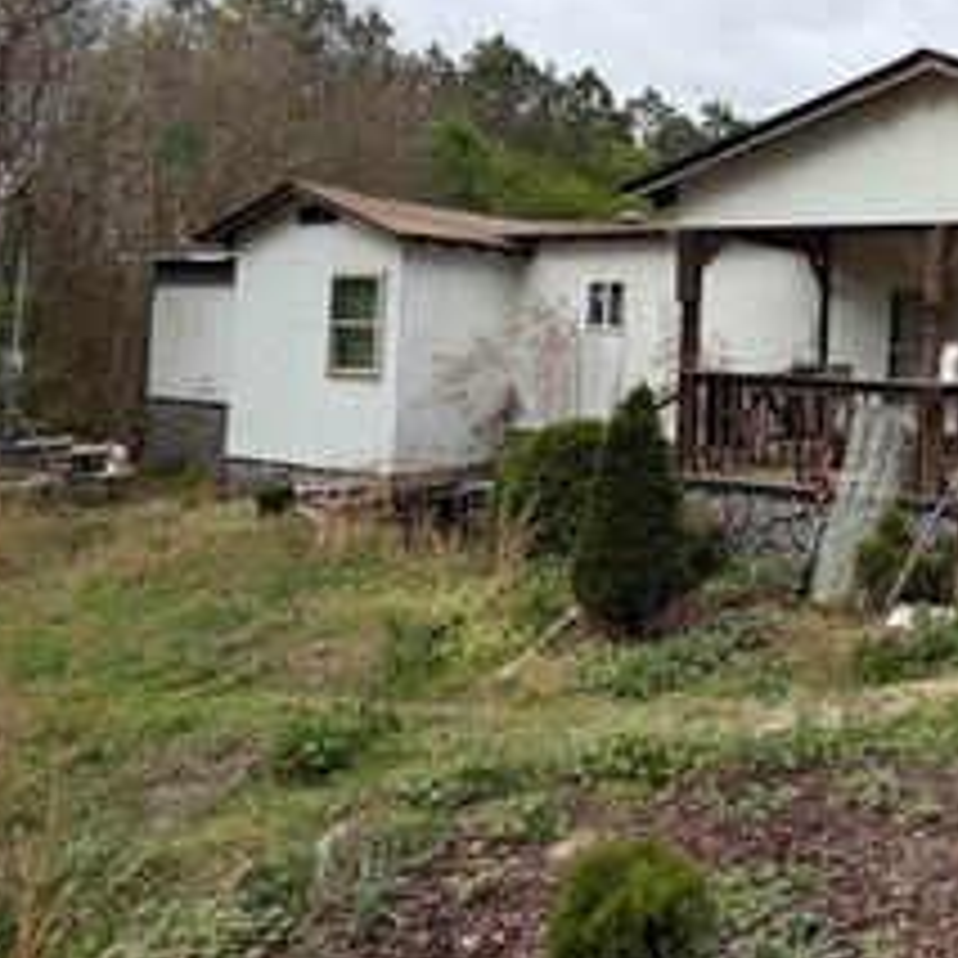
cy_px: 317
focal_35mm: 29
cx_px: 980
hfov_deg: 45.8
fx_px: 908
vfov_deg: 54.5
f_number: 2.2
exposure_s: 1/942
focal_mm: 2.22
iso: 20
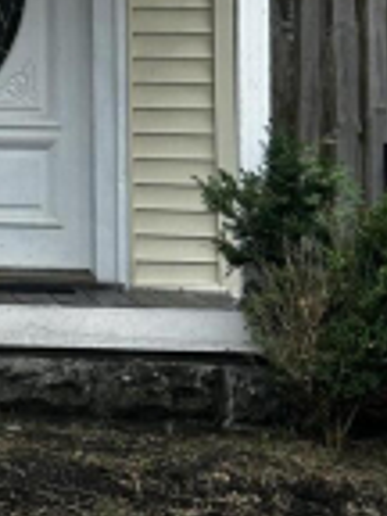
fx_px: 3324
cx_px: -469
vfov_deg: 8.7
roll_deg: -1.9
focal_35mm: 223
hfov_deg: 6.4
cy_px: -199
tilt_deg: +7.3
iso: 64
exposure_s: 1/823
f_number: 1.78
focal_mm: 6.86
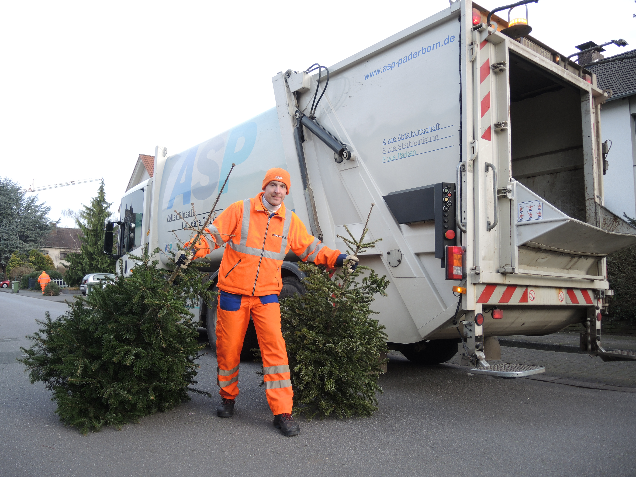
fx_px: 514
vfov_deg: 49.7
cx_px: 318
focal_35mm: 28
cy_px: 238
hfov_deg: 63.4
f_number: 2
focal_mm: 6
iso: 80
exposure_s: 1/200
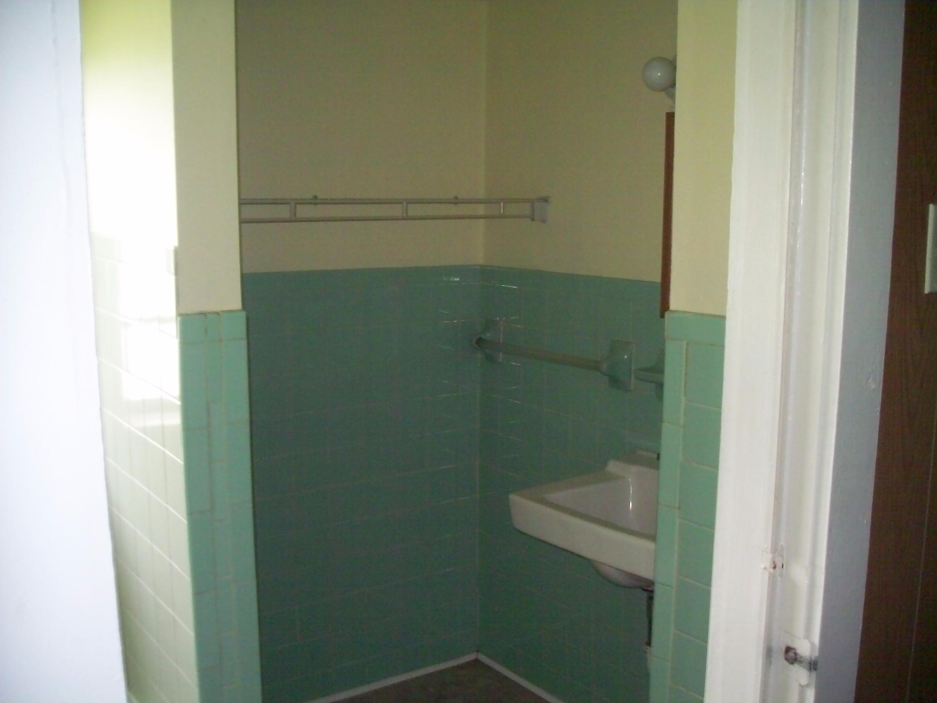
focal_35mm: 36
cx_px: 468
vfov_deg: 39.6
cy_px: 352
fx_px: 974
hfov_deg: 51.4
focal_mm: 6
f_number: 2.7
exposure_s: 1/64
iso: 160
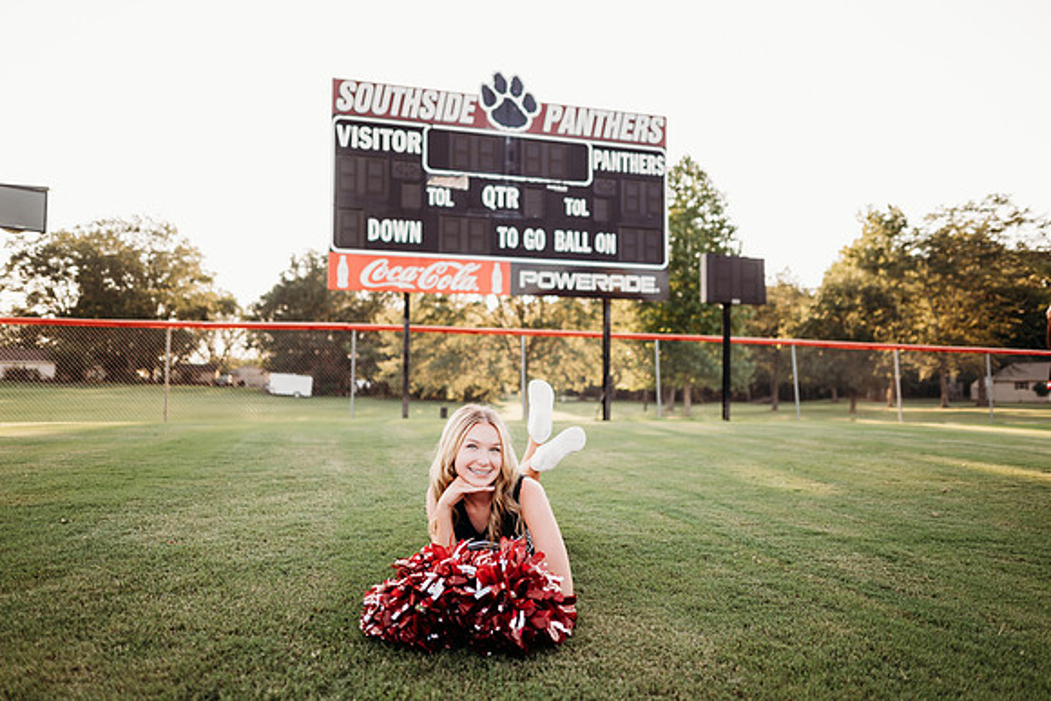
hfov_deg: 73.7
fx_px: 701
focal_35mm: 24
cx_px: 526
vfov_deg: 53.2
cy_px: 350
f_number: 2
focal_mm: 24
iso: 125
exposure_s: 1/500
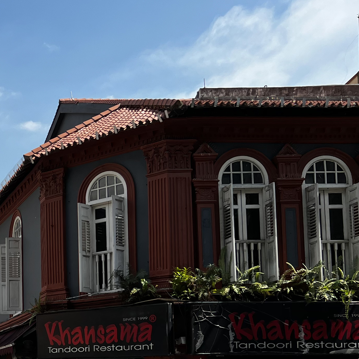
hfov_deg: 22.8
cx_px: -115
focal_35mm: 67
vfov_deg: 24.8
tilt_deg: +4.4
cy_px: 334
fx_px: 786
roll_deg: +0.9
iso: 50
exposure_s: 1/4831
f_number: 1.5
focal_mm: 5.7
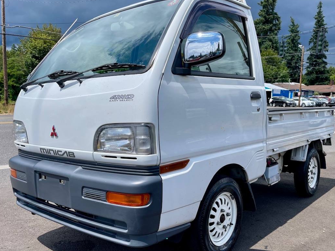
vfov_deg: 45.4
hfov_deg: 58.2
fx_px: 300
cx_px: 184
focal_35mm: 31
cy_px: 136
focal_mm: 5.1
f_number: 1.6
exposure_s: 1/4717
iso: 32
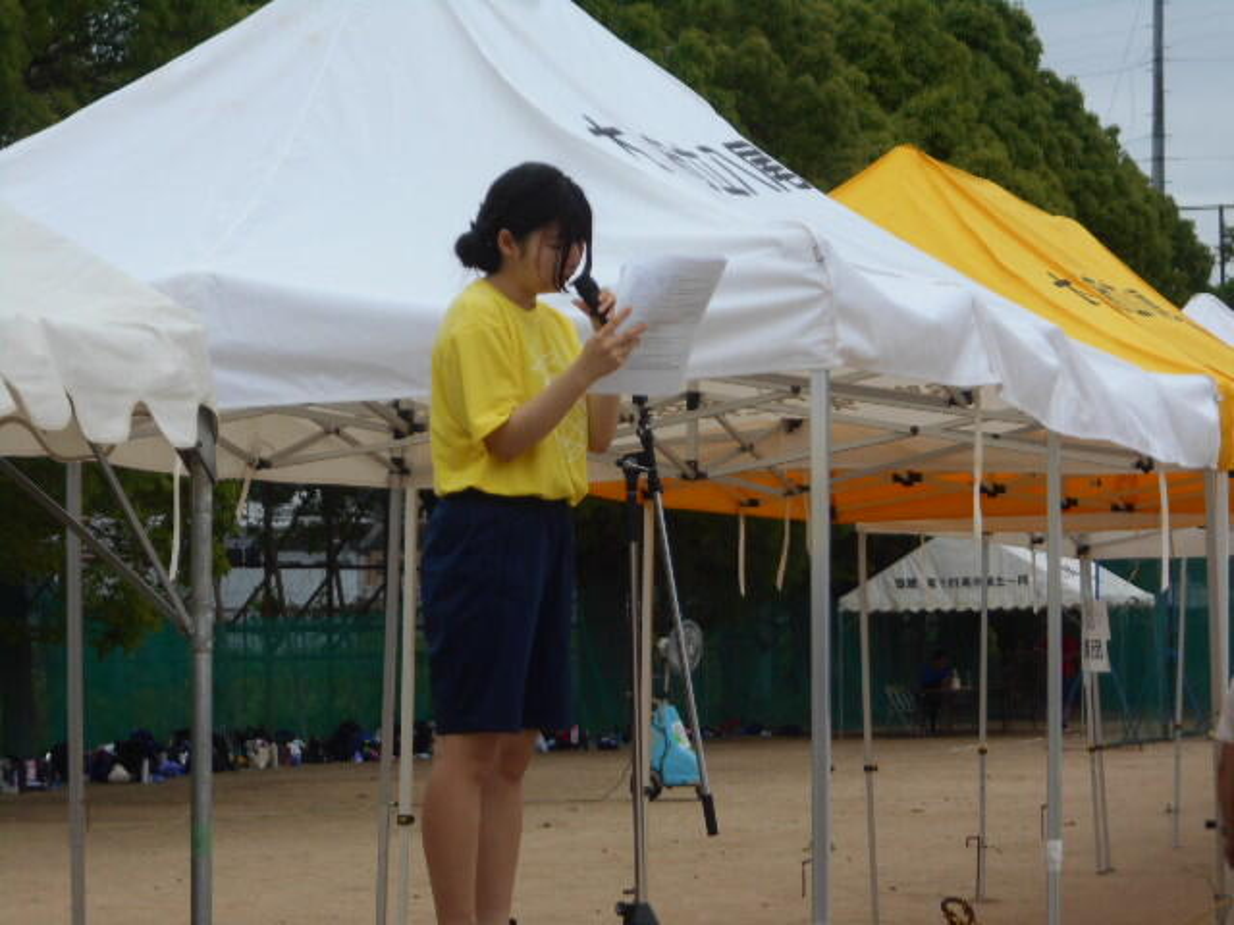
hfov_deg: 15.2
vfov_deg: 11.4
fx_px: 4634
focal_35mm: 130
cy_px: 462
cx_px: 617
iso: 80
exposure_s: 1/320
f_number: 6.5
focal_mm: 23
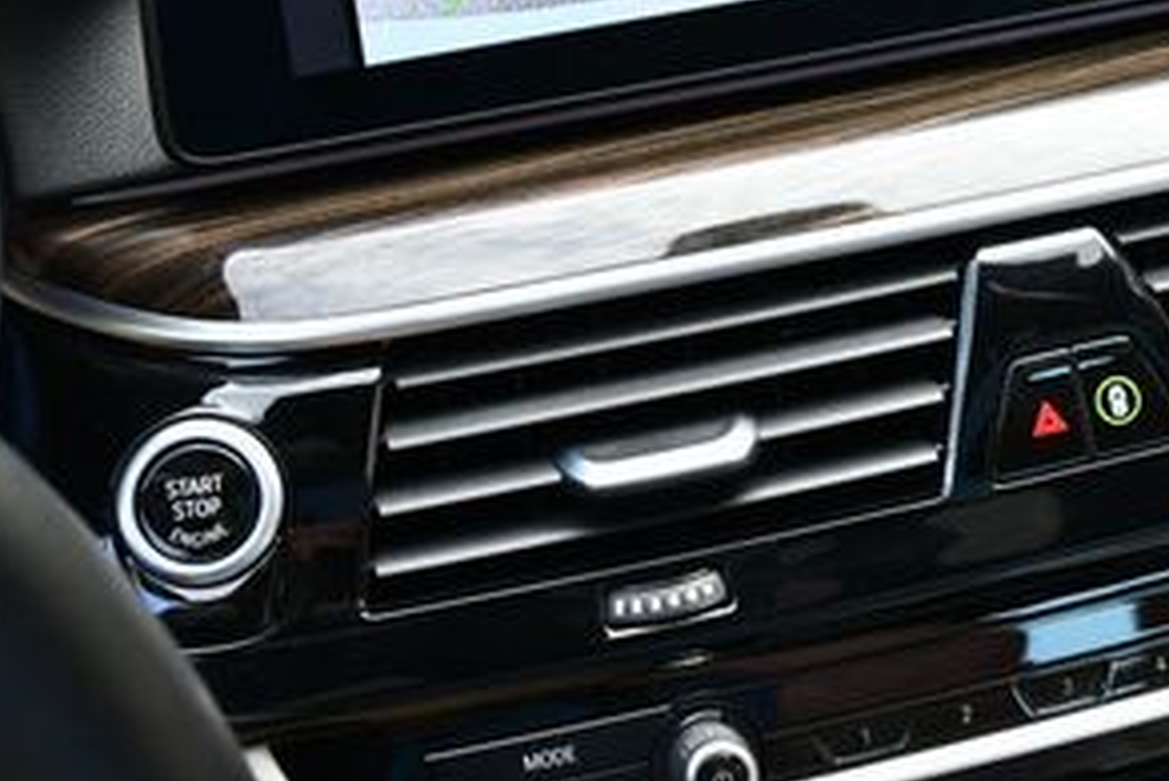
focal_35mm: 79
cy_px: 72
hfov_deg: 25.0
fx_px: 2566
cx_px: 1033
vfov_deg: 17.0
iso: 500
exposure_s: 1/250
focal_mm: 18
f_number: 3.5
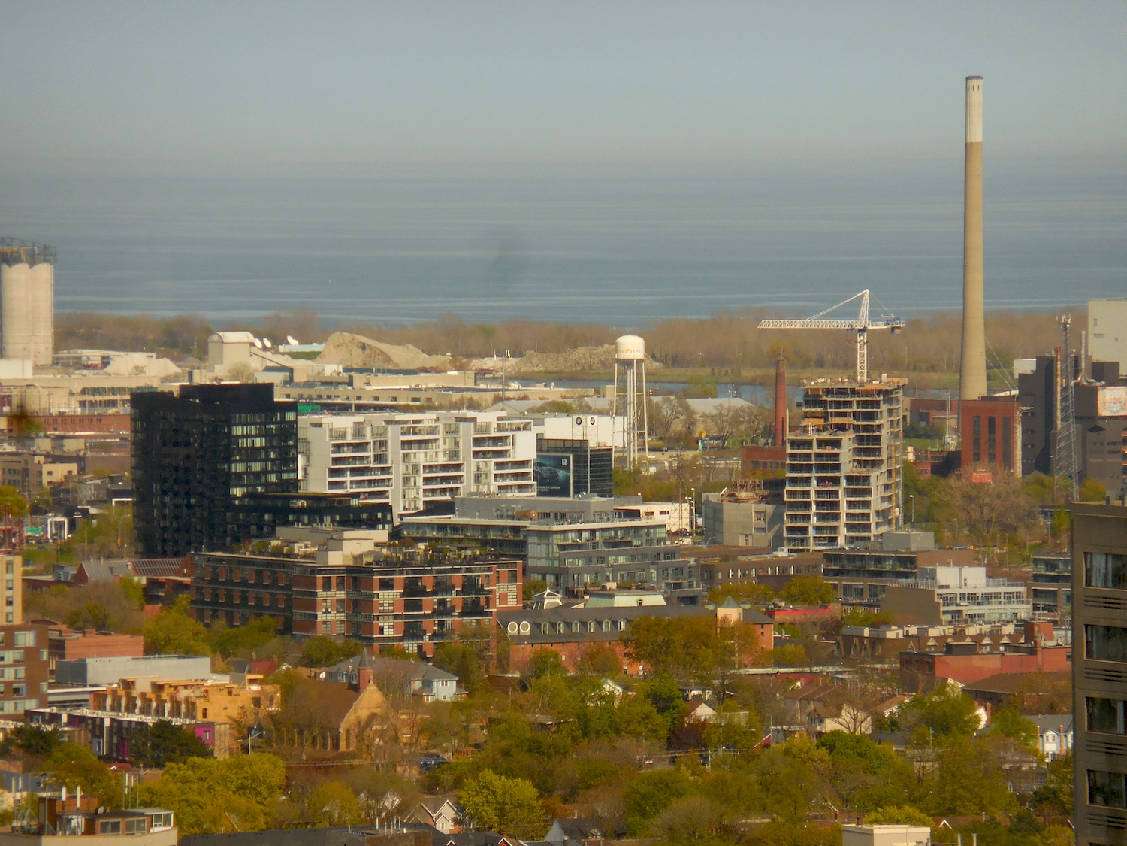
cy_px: 423
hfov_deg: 6.6
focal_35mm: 300
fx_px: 9767
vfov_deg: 5.0
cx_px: 564
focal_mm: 54
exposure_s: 1/100
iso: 125
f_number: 6.3
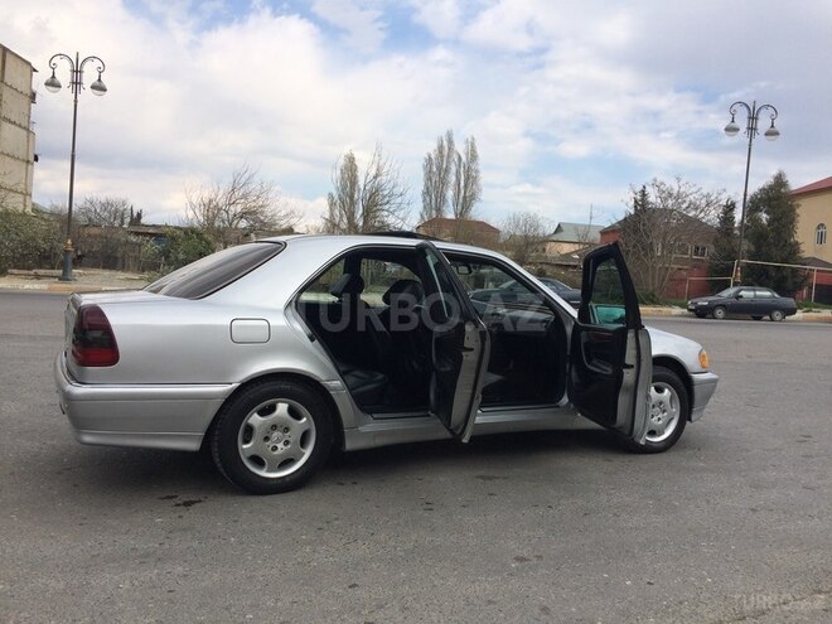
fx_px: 697
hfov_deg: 61.7
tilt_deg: -3.7
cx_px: 416
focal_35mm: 29
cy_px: 312
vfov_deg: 48.2
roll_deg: -3.1
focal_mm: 4.15
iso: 32
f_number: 2.2
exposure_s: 1/2160
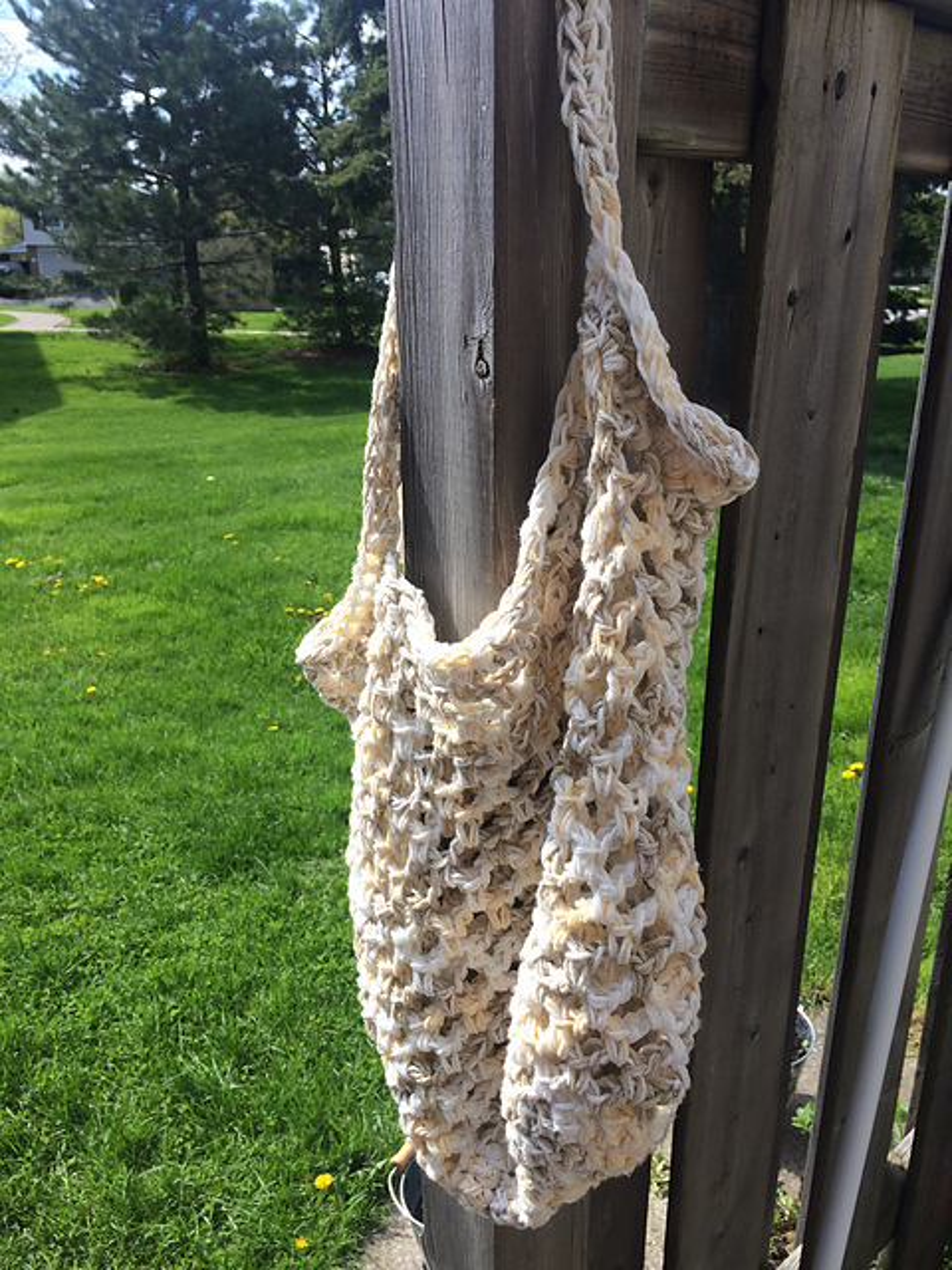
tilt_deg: -19.9
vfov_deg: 61.7
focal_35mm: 29
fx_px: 1063
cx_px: 476
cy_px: 635
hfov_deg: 48.2
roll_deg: +1.2
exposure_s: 1/820
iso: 32
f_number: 2.2
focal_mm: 4.15
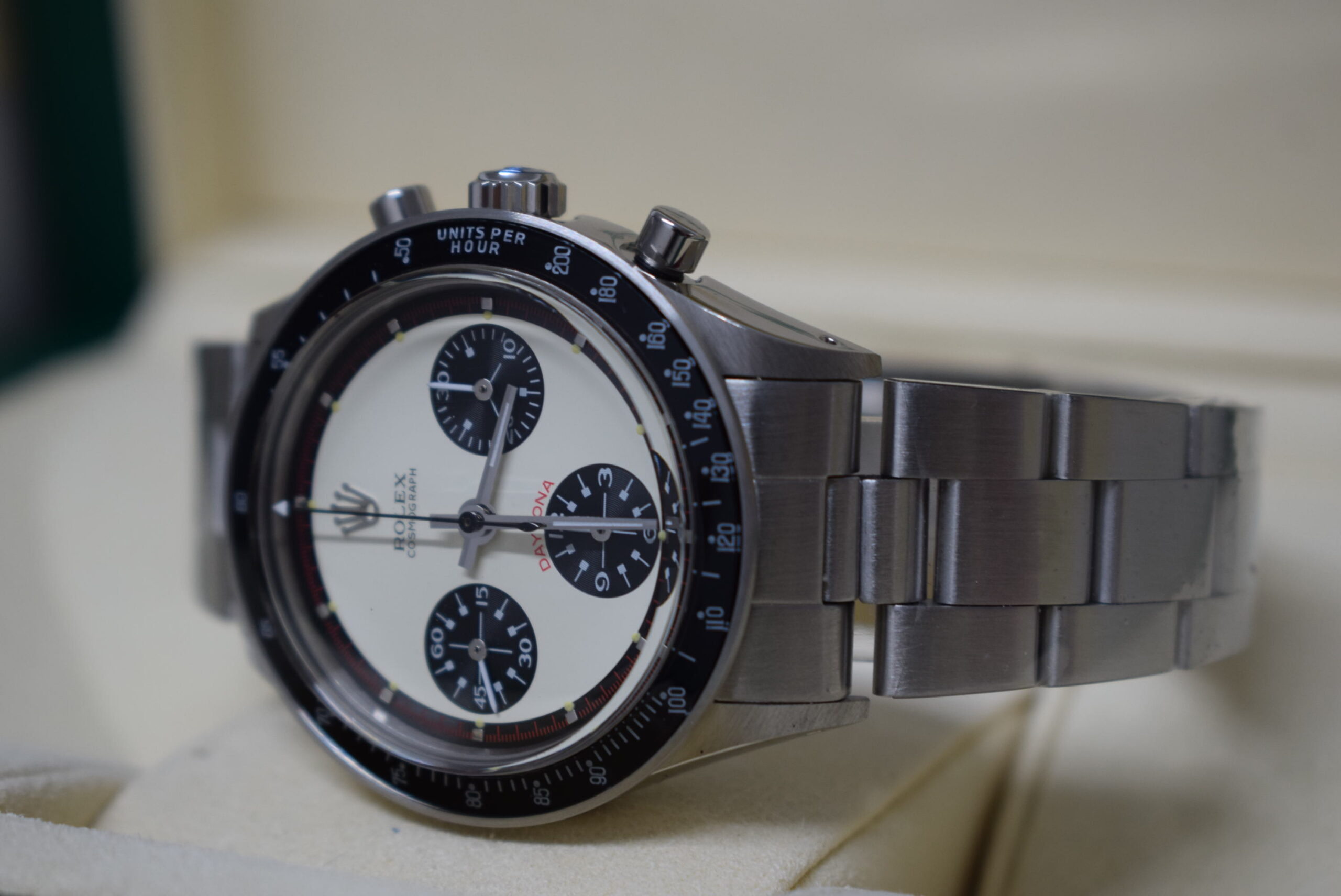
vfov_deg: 16.6
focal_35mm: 82
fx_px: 3075
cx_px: 670
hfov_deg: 24.6
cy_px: 448
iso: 500
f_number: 5.6
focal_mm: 55
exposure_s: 1/60
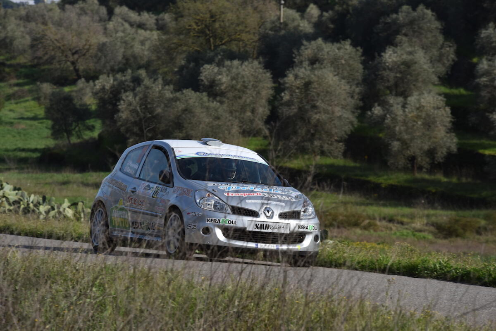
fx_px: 2756
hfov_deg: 10.3
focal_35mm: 200
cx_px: 248
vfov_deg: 6.9
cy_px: 166
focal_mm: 200
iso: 200
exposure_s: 1/640
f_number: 8
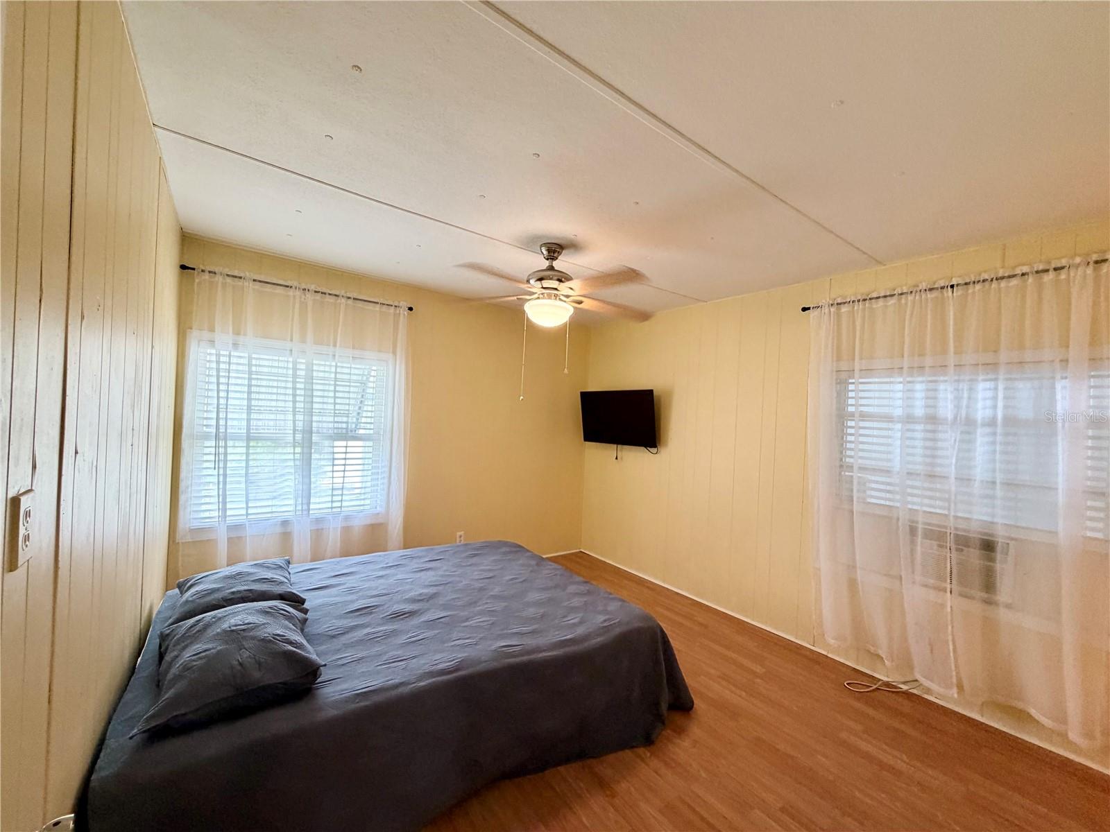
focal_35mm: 14
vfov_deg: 85.7
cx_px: 555
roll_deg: -2.4
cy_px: 416
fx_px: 449
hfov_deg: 102.1
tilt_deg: -0.1
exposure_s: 1/60
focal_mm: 2.22
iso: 200
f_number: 2.2
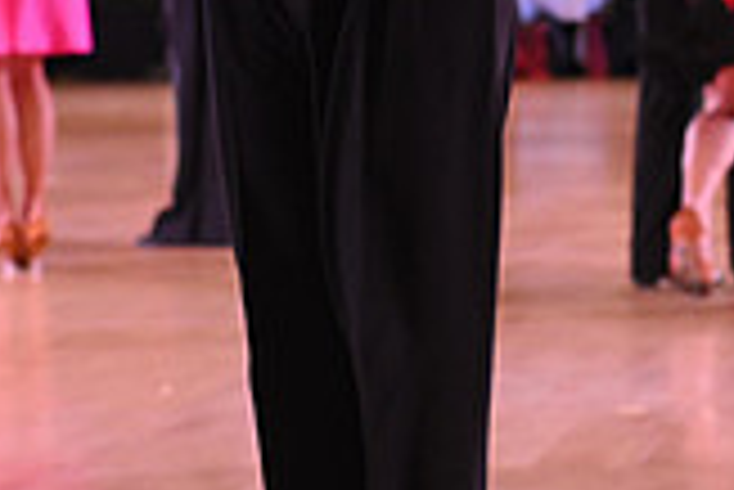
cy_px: -285
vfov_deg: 5.5
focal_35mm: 249
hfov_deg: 8.2
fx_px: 5081
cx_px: 585
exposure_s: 1/200
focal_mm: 70
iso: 1600
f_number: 4.5
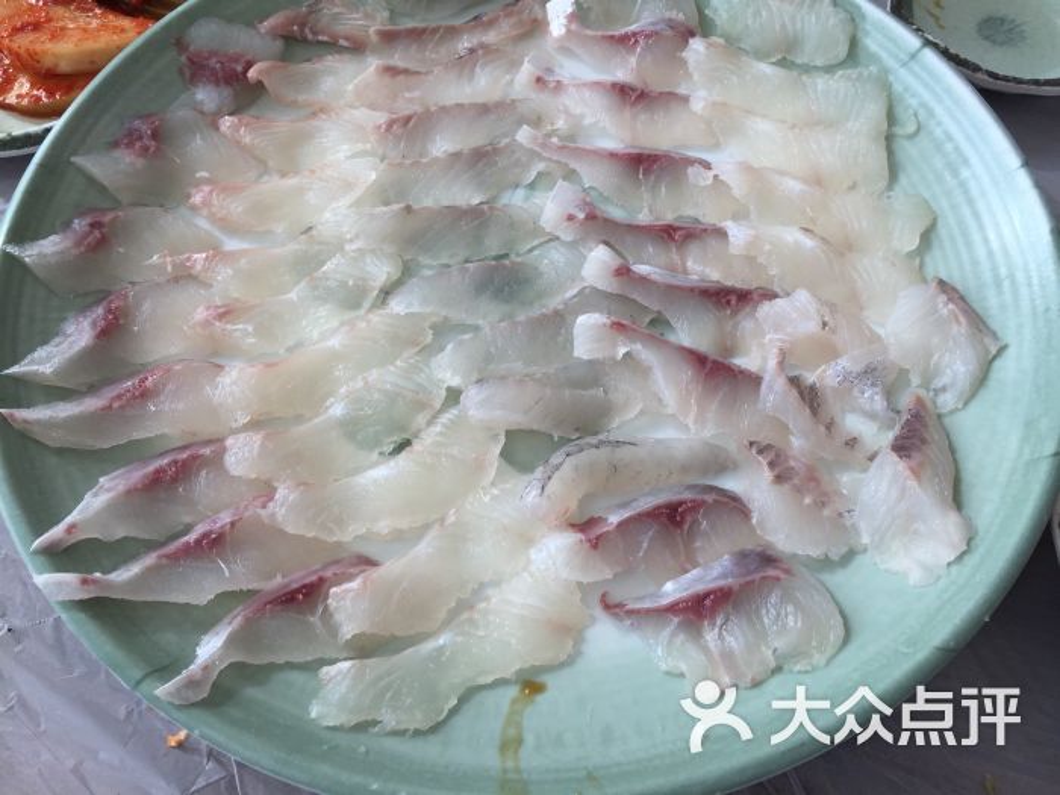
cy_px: 398
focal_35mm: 29
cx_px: 530
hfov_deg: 61.7
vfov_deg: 48.2
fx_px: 888
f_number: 2.2
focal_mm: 4.15
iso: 32
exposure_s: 1/159
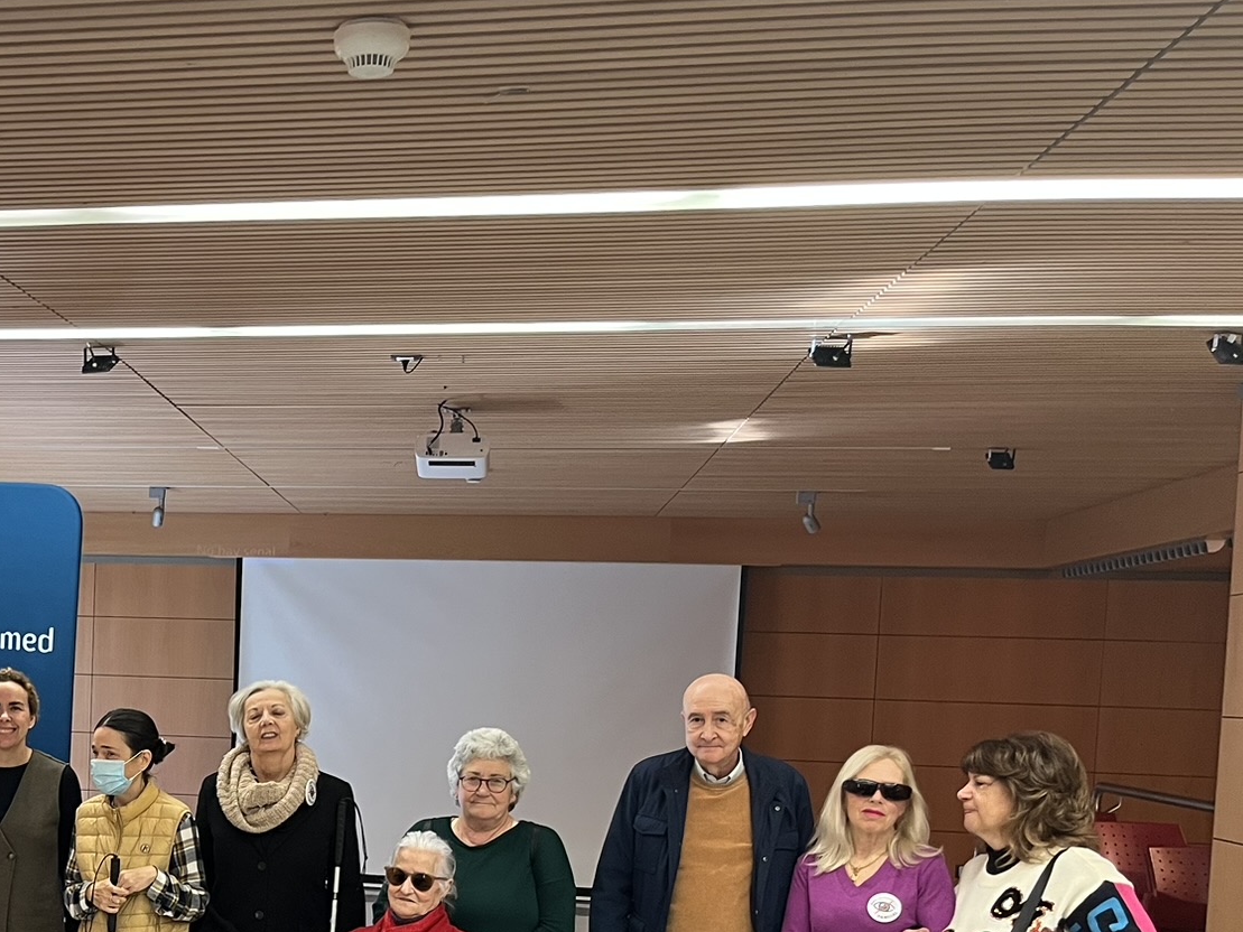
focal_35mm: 48
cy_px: 775
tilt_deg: -5.6
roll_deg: -1.8
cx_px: 132
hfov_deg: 37.2
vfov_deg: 29.4
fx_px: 1724
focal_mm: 5.1
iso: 160
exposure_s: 1/50
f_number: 1.6
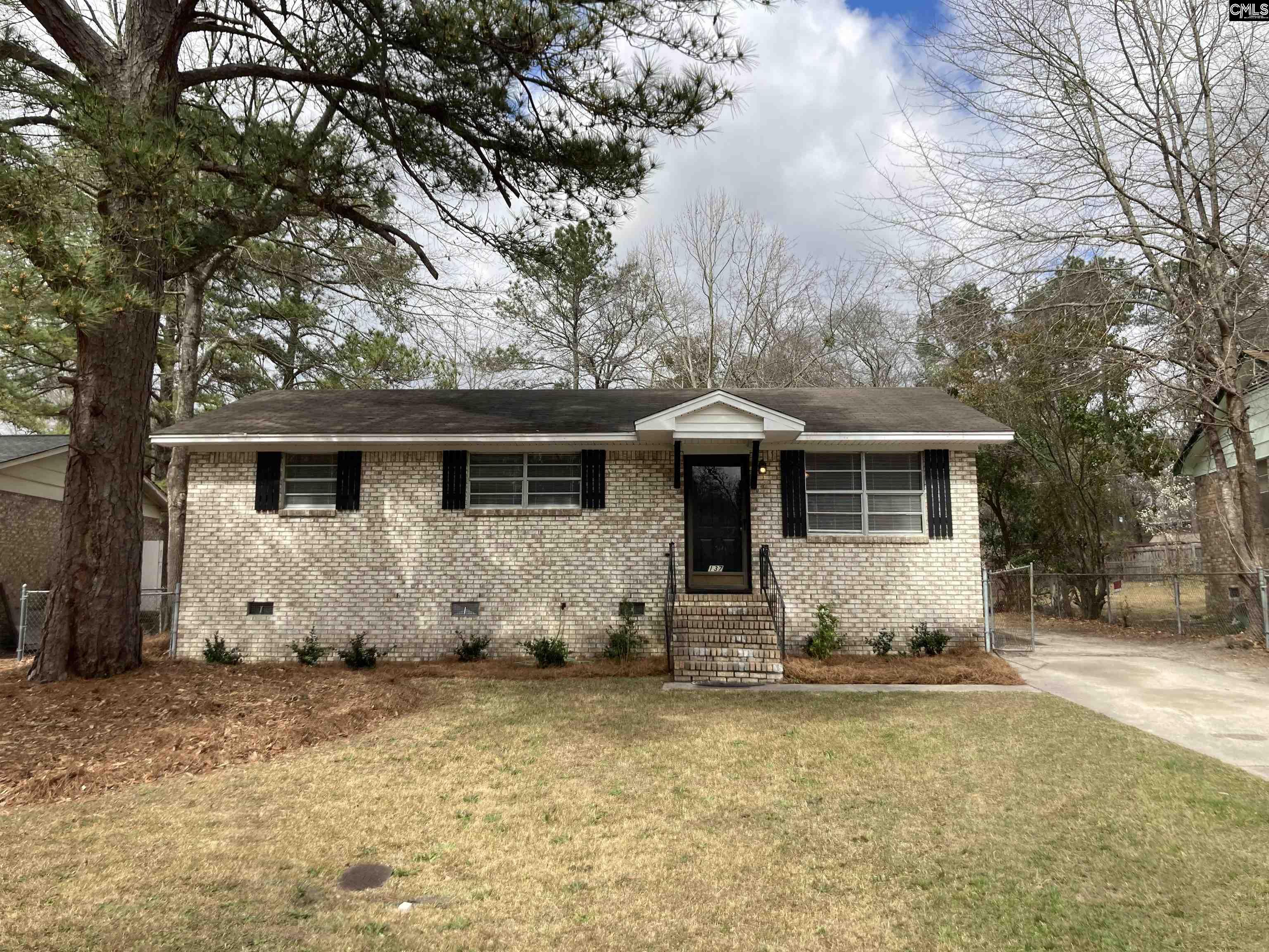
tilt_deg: +10.1
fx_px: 1026
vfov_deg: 49.7
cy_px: 476
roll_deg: -0.4
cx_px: 634
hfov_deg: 63.4
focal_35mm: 28
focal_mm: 3.99
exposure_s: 1/1279
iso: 20
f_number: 1.8
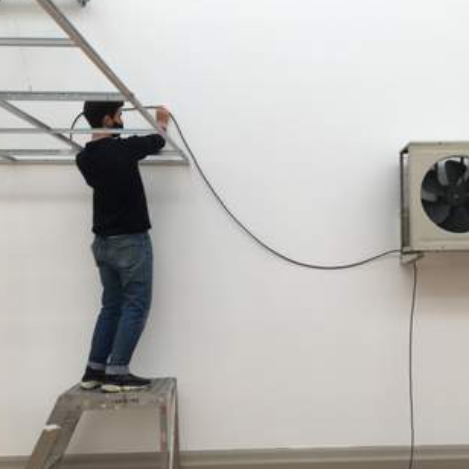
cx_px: 303
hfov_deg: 46.6
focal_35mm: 35
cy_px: 231
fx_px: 536
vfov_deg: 47.2
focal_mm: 4.15
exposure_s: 1/50
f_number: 2.2
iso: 32
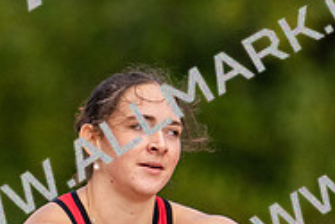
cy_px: 273
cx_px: 120
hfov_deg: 1.1
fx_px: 17358
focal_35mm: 1864
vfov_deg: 0.7
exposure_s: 1/2000
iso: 560
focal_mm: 400
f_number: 4.5
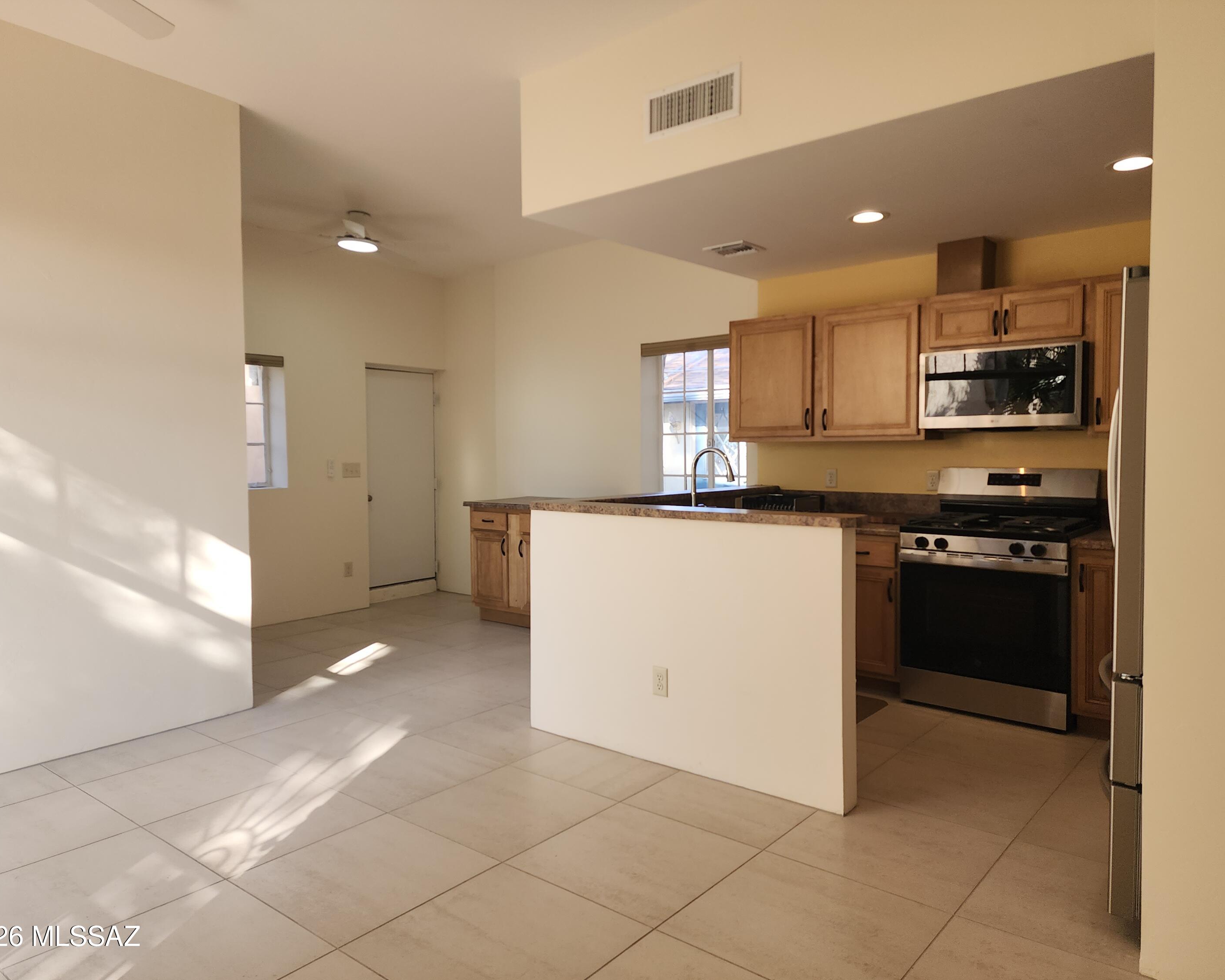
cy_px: 490
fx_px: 870
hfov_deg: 70.3
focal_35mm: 24
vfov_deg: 58.8
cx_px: 595
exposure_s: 1/120
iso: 25
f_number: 1.8
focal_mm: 6.4
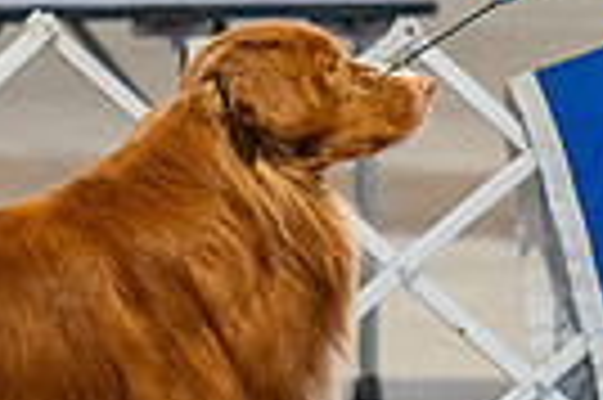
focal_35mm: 994
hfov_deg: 2.1
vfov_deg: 1.4
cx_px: 214
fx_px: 16629
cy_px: 117
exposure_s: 1/250
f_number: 3.5
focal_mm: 197
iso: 6400
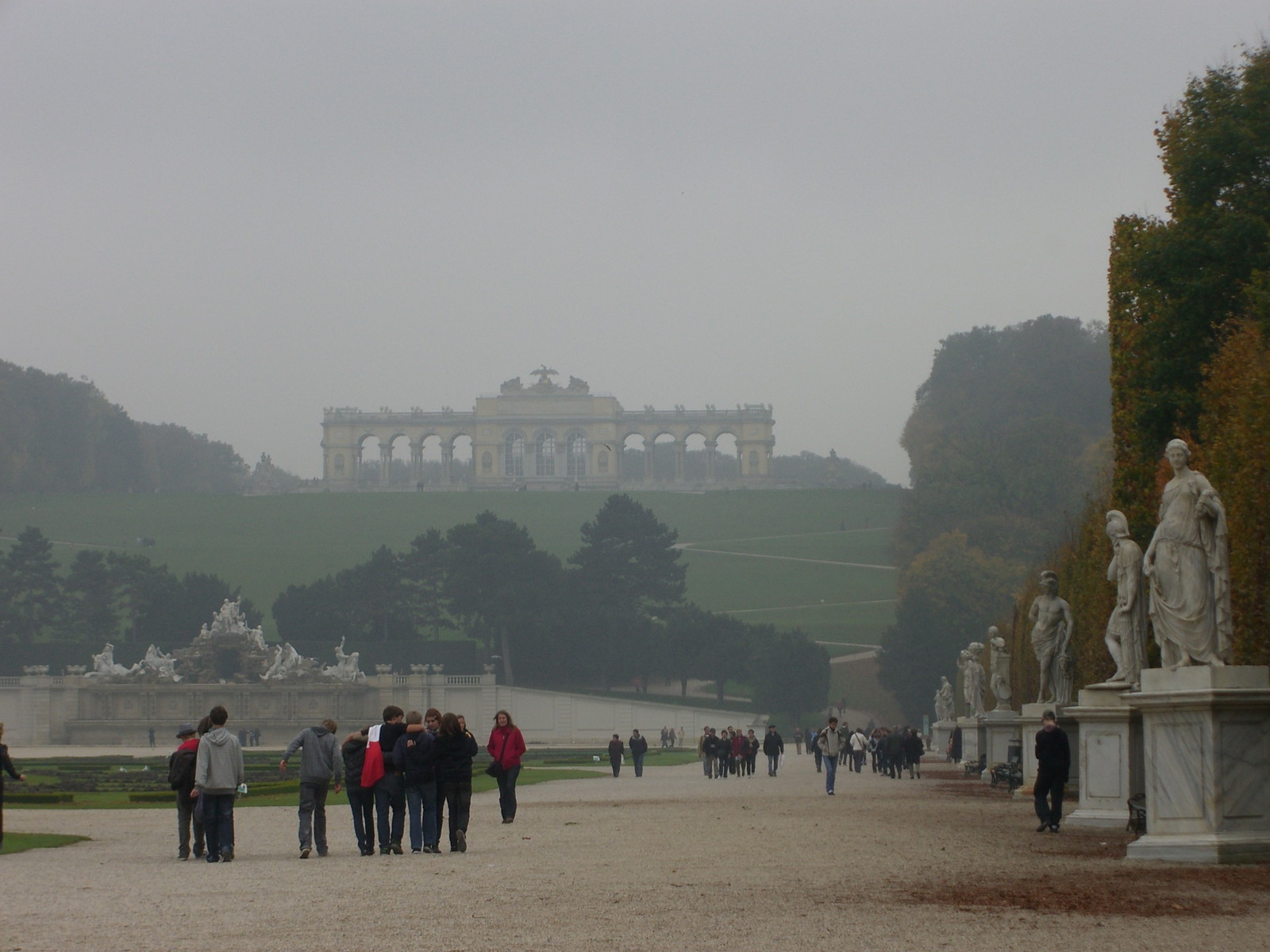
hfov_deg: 17.3
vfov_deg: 13.0
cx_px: 635
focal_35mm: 114
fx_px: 4182
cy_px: 476
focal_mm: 23.7
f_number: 5.1
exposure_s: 1/125
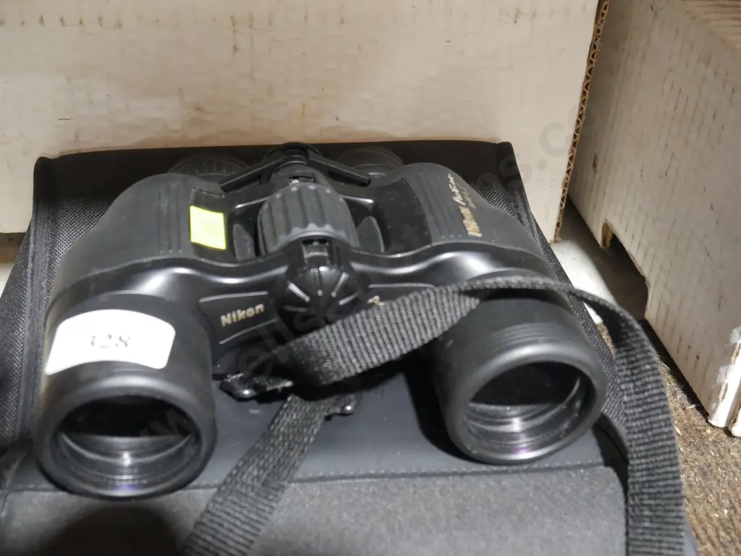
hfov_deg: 39.6
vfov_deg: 30.3
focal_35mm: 48
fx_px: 1028
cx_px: 370
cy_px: 278
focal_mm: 24
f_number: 5.2
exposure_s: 1/60
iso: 3200
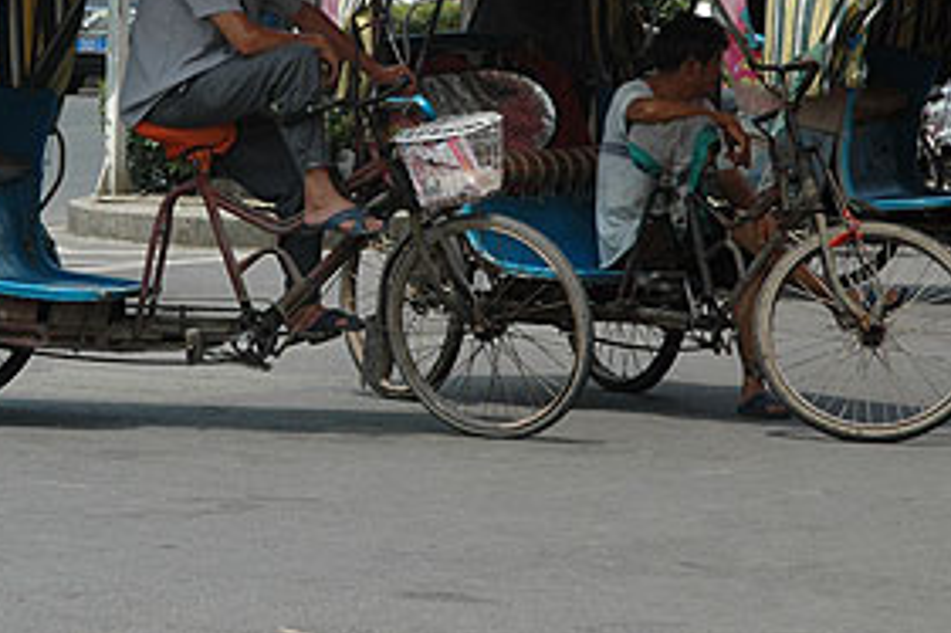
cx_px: 196
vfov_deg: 5.8
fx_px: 6204
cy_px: 134
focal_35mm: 235
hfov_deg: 8.7
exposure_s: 1/1000
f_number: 8
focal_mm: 98
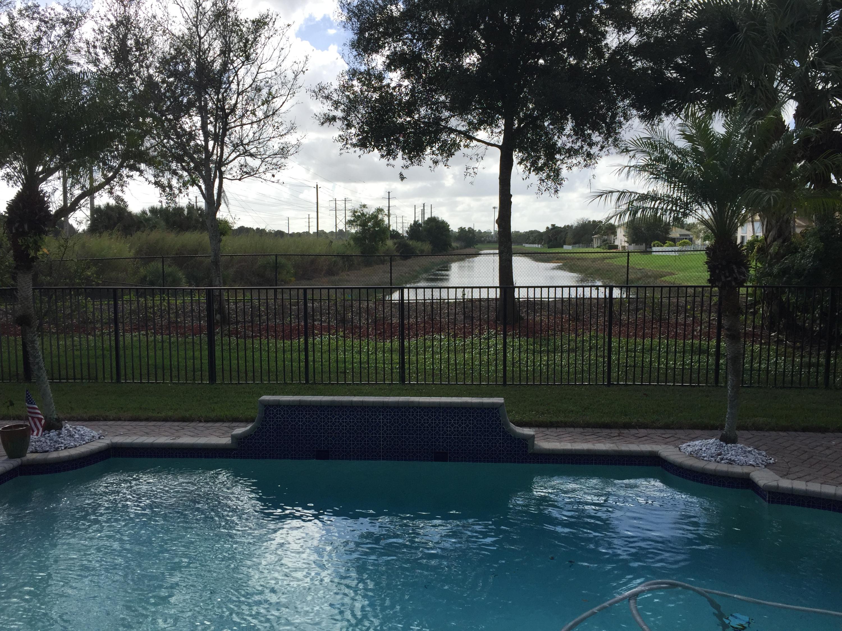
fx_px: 705
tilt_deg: -5.4
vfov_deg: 48.2
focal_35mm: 29
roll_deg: +0.0
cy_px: 316
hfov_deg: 61.7
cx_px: 421
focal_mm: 4.15
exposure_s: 1/1799
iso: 32
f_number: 2.2
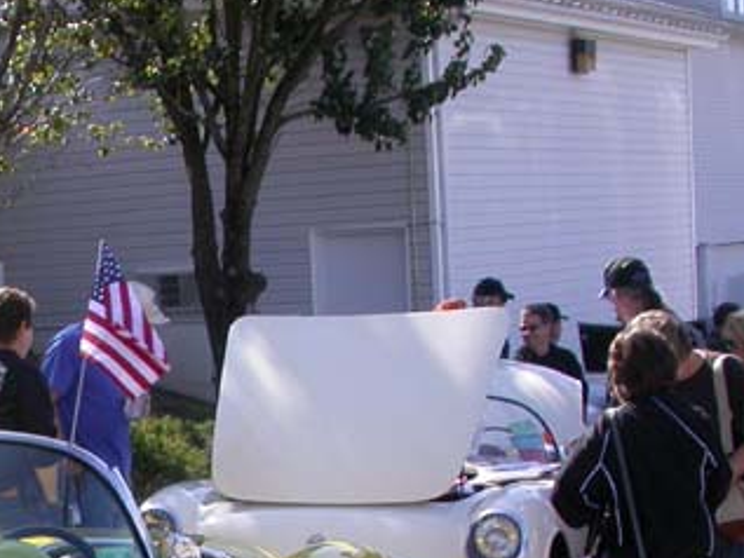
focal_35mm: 96
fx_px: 2064
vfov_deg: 14.8
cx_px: -171
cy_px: 687
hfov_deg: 19.2
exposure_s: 1/210
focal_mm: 7.85
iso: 100
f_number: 6
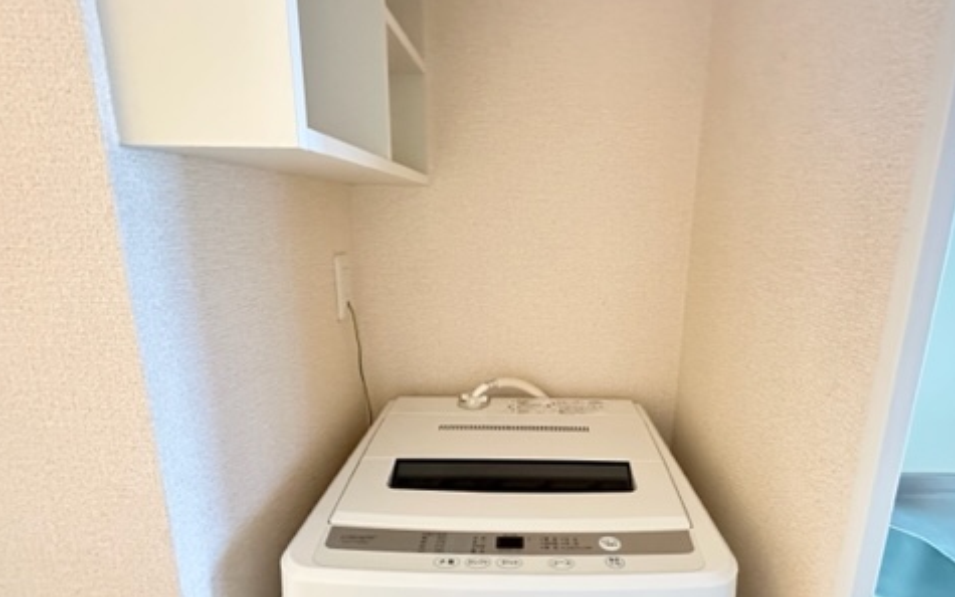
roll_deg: -0.7
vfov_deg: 59.4
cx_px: 519
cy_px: 346
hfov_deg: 84.9
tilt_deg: -14.4
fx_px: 521
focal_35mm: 20
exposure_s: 1/34
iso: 1250
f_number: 2.2
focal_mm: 2.22
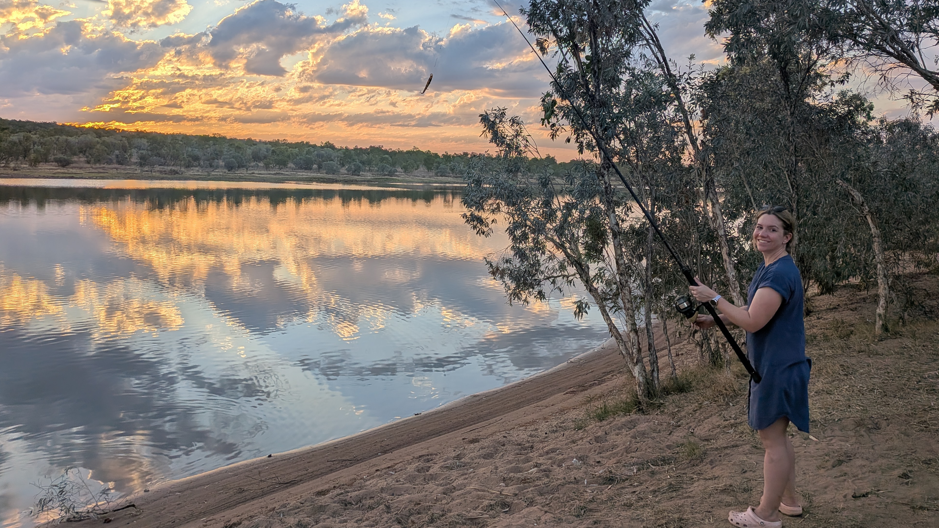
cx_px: 468
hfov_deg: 69.9
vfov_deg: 42.3
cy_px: 174
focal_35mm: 27
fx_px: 672
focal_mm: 4.53
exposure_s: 1/798
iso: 31
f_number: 1.7
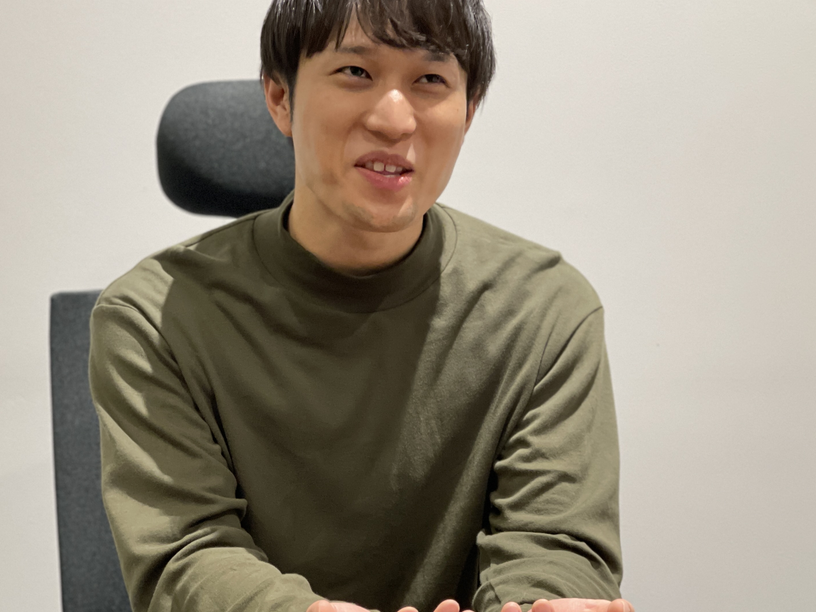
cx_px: 431
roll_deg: -2.7
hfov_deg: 21.5
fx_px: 2145
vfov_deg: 16.2
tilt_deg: -7.9
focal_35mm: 91
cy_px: 338
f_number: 2.2
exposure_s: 1/33
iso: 250
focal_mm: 7.5
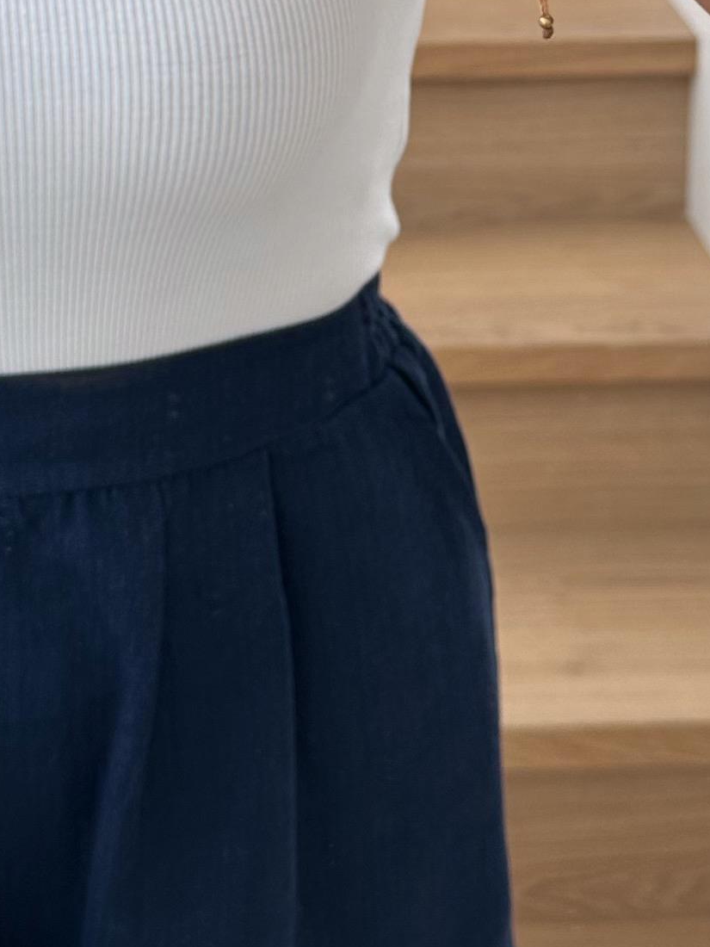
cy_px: -143
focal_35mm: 88
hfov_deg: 16.8
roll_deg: -1.0
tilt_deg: -28.5
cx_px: 274
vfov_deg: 21.0
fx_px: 2407
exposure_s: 1/121
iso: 64
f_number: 1.78
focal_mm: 6.86
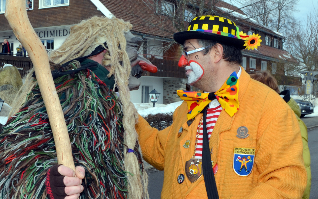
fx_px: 269
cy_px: 92
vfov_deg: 40.6
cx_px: 158
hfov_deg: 61.2
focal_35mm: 31
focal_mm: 20
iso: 100
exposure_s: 1/200
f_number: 10
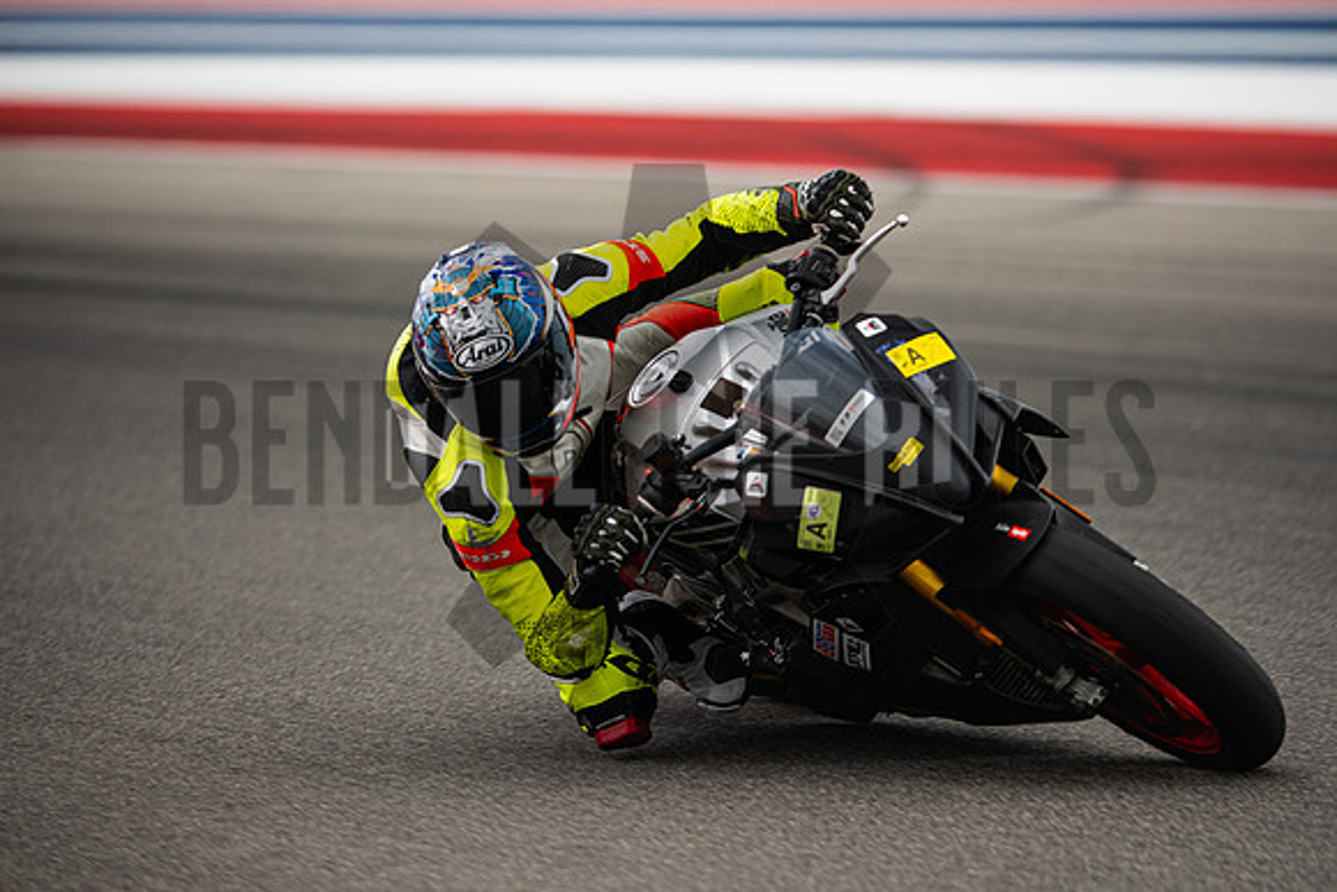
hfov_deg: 6.9
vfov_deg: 4.6
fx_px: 11144
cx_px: 668
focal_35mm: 300
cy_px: 446
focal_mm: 200
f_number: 2
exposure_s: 1/4000
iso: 320
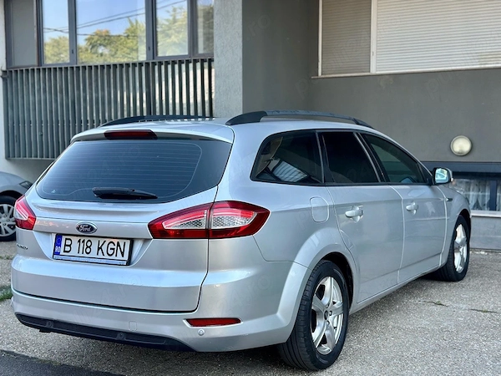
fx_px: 695
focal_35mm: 48
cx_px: 250
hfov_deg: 39.7
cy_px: 188
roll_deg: +0.1
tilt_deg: -3.8
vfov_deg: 30.3
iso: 80
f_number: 1.78
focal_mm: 6.86
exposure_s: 1/475
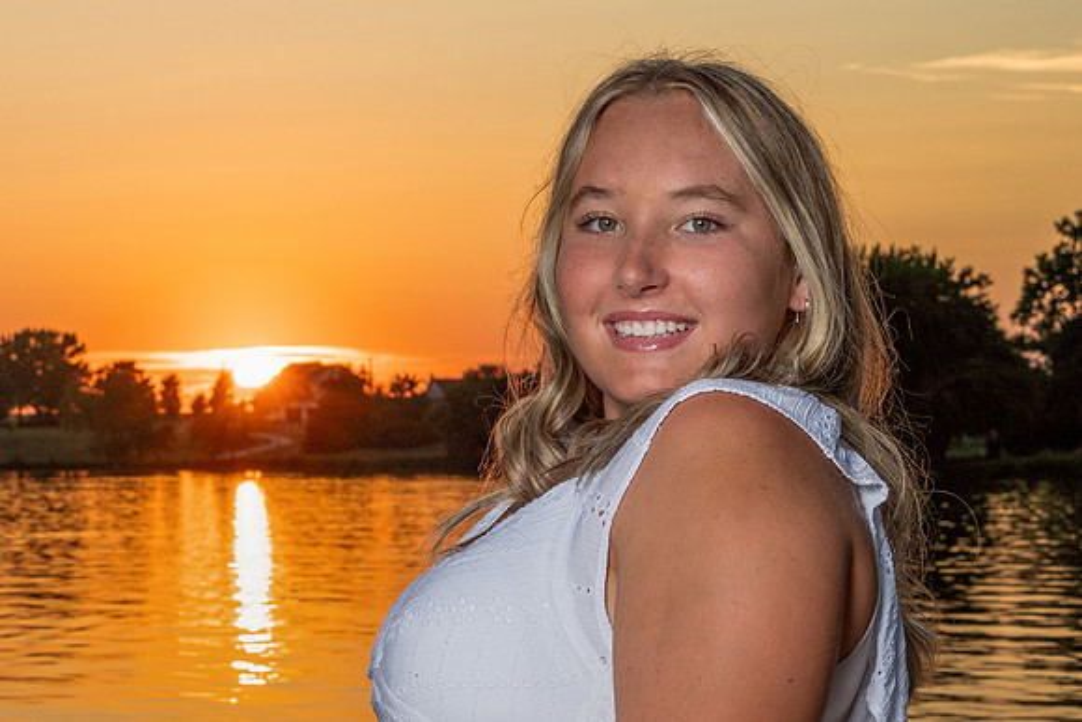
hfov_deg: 43.6
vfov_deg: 29.9
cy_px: 361
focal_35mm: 45
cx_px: 541
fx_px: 1353
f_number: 8
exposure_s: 1/200
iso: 100
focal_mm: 45
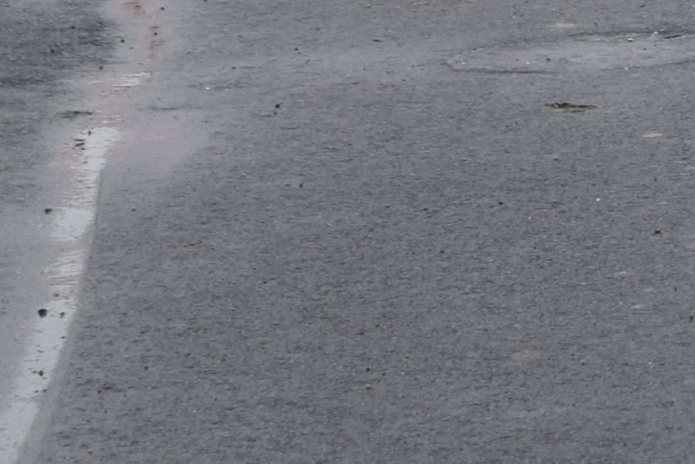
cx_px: 1357
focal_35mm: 294
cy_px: -249
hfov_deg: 6.8
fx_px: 5672
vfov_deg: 4.6
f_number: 7.1
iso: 400
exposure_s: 1/200
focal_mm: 35
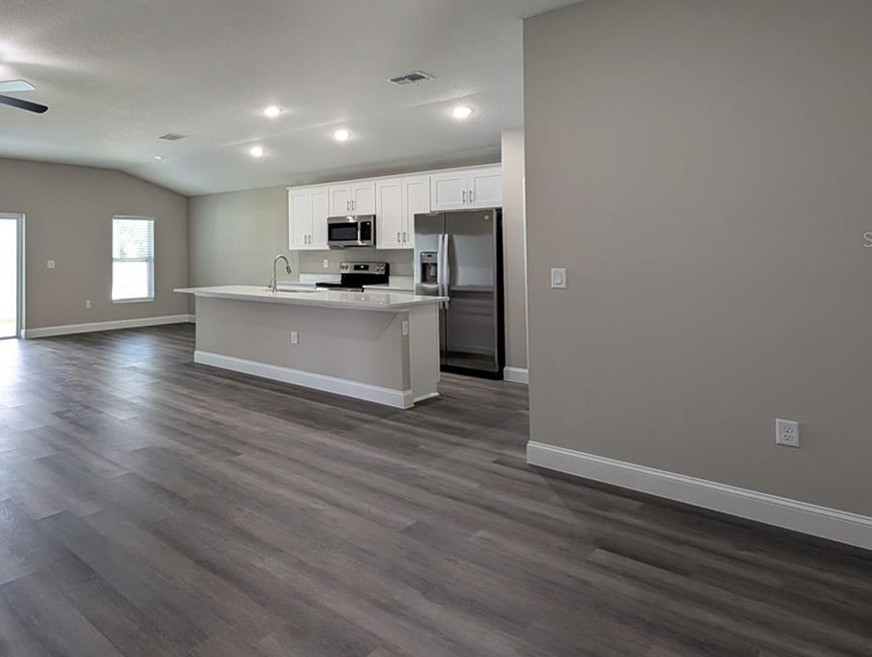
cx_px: 190
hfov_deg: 71.9
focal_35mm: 21
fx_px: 530
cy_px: 239
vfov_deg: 62.5
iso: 81
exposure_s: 1/60
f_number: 1.95
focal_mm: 2.23
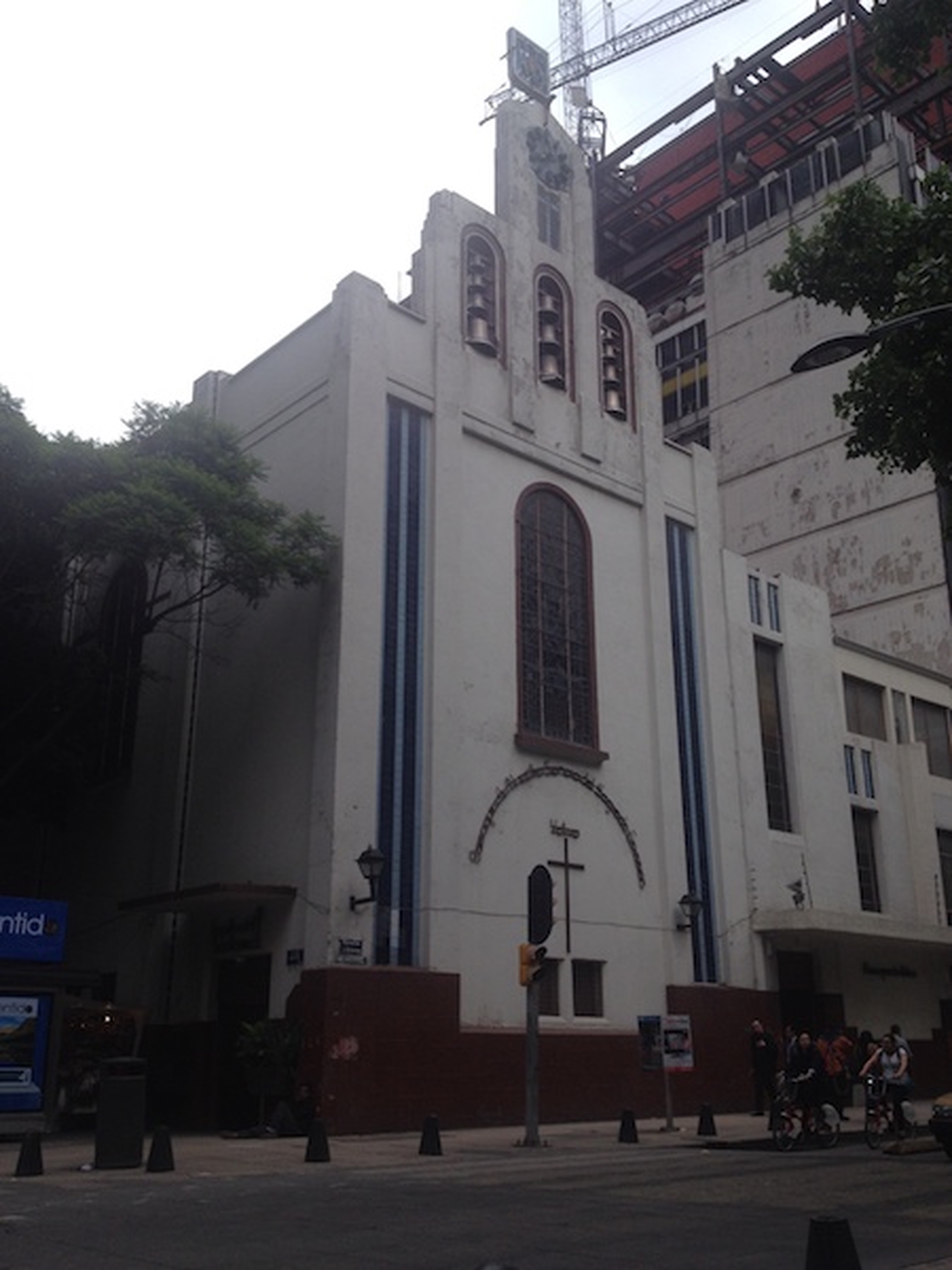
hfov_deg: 40.7
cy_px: 635
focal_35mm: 35
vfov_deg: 52.6
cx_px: 476
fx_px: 1283
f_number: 2.4
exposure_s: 1/488
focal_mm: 4.28
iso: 50
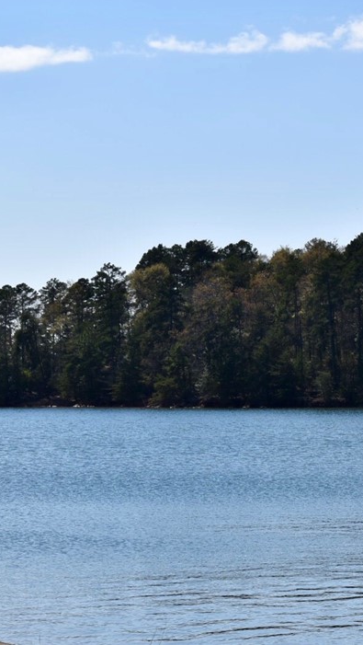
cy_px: 313
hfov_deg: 9.0
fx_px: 2287
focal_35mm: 134
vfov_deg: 16.0
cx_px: 435
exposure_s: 1/200
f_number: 13
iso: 100
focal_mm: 55
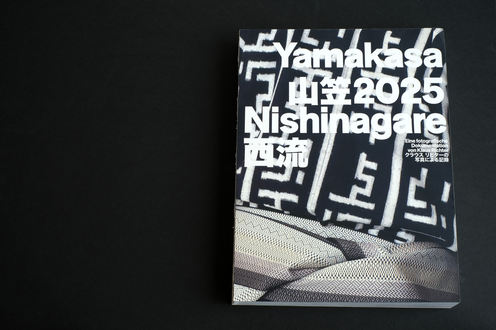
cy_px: 165
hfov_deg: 37.5
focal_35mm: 53
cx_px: 248
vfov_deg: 25.5
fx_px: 730
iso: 200
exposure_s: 1/15
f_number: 8
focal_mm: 35
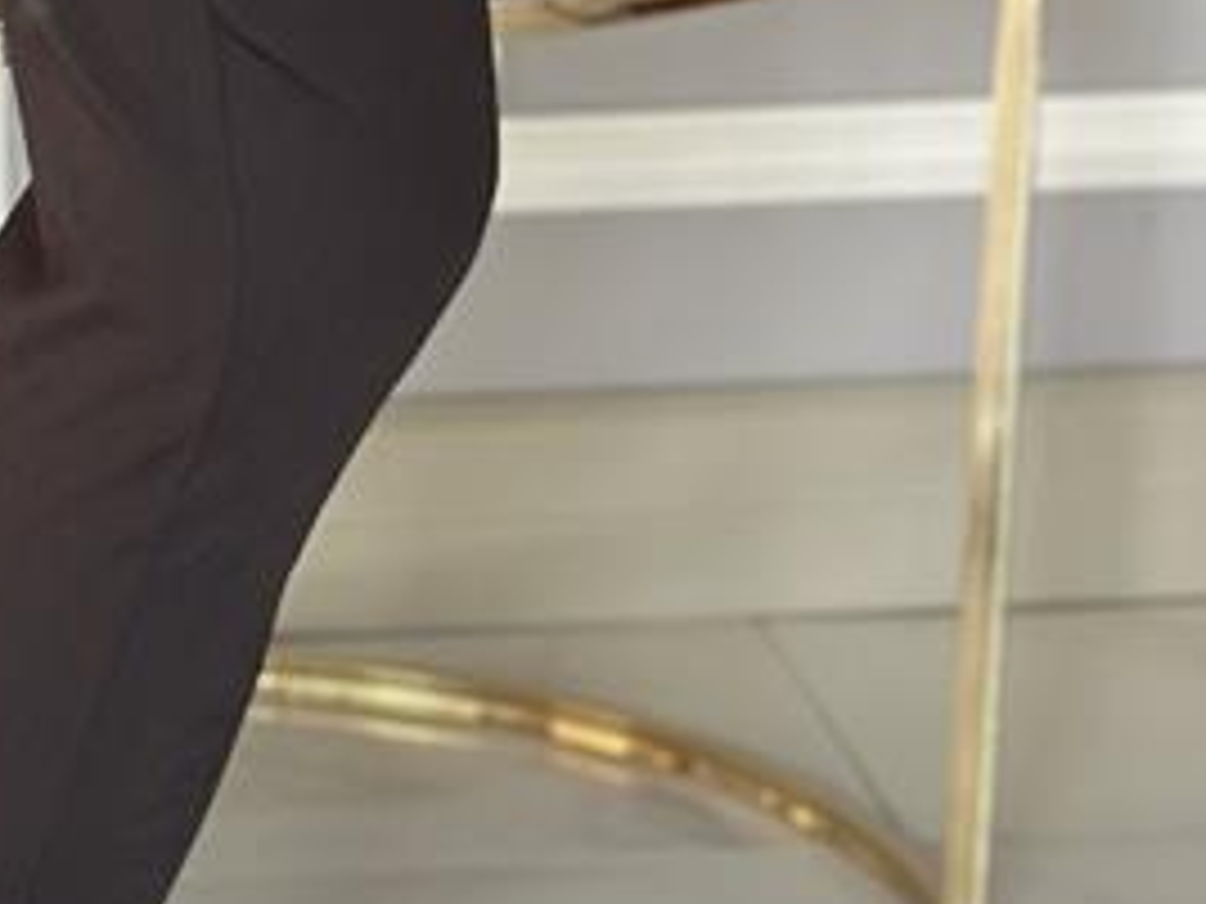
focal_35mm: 220
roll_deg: +0.8
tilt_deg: -15.3
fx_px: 7665
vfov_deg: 6.8
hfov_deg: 9.0
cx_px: 58
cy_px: 342
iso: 160
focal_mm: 6.86
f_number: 1.78
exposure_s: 1/60
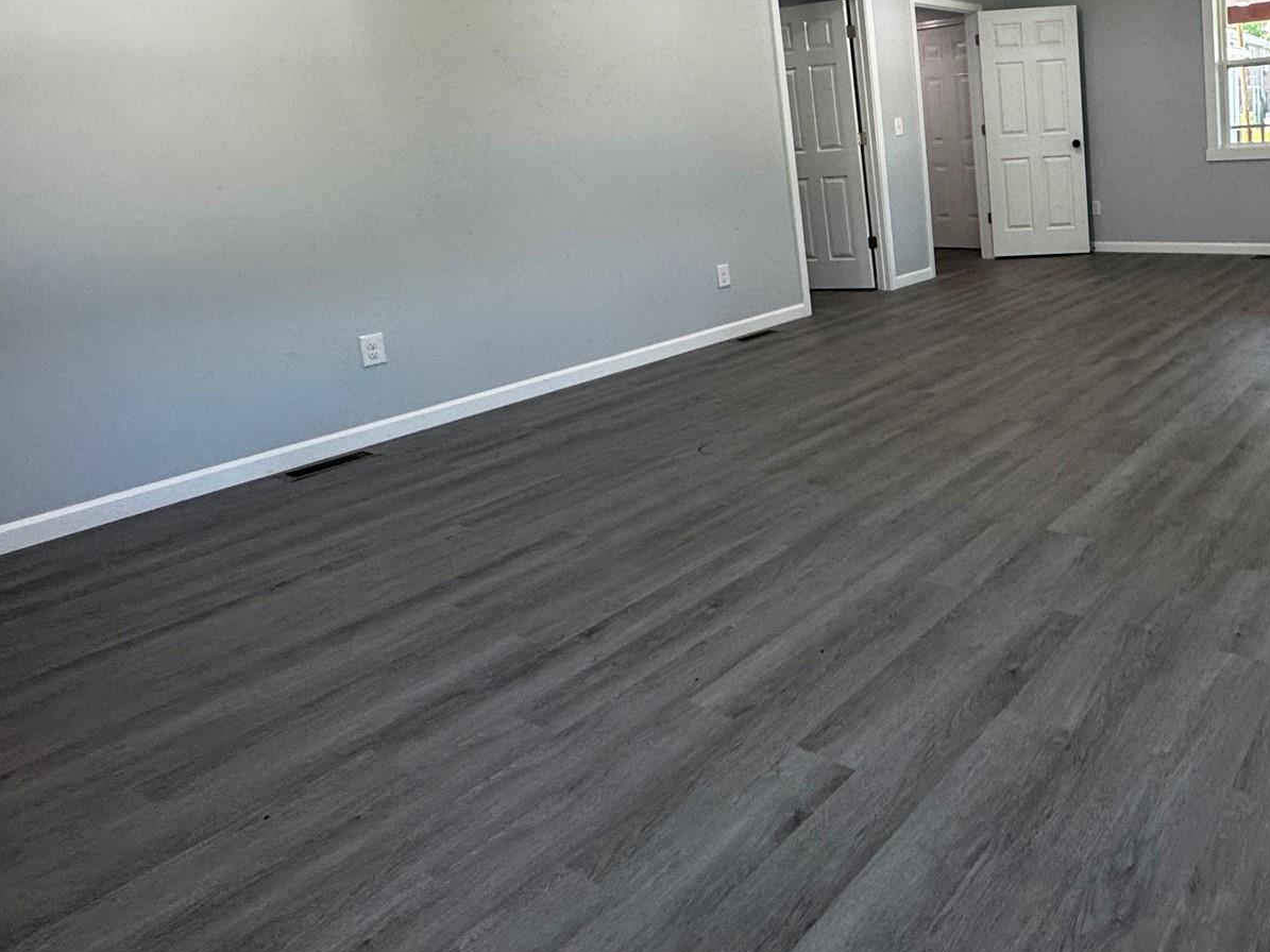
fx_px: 880
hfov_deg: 63.3
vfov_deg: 54.1
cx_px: 1070
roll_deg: +3.2
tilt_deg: -7.6
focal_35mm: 24
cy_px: 235
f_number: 2.2
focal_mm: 2.22
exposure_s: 1/120
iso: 250
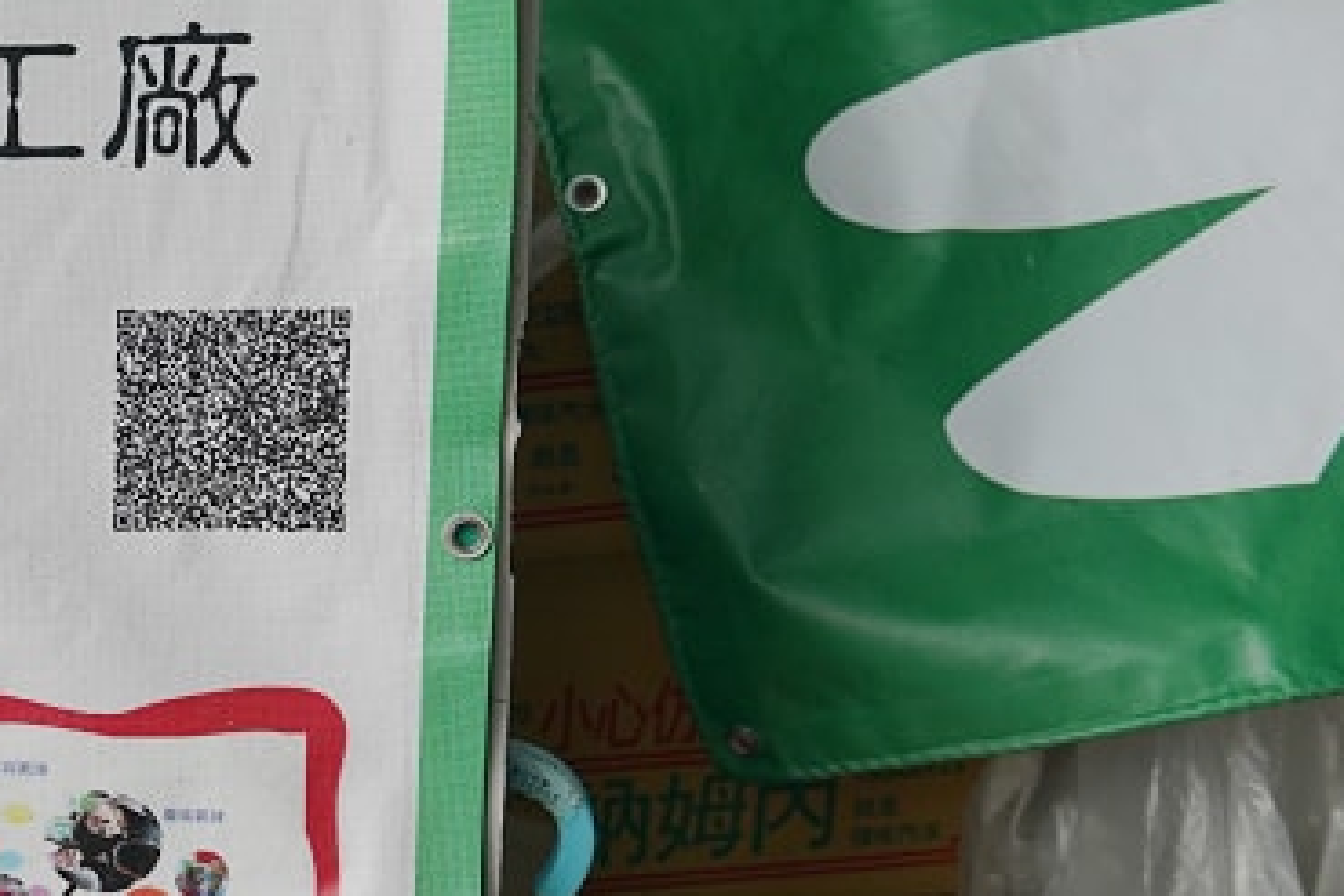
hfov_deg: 20.7
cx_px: -321
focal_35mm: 91
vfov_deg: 14.6
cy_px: 1049
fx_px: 3397
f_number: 4
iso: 320
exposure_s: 1/160
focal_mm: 28
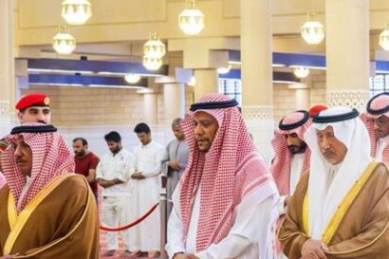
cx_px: 492
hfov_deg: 14.6
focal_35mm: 135
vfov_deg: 10.0
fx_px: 1458
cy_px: 296
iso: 4000
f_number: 4.5
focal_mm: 36
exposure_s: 1/160
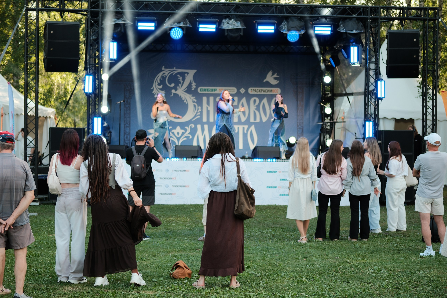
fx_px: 931
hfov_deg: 27.0
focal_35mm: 75
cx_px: 224
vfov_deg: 18.2
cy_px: 149
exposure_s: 1/800
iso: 400
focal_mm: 50
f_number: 2
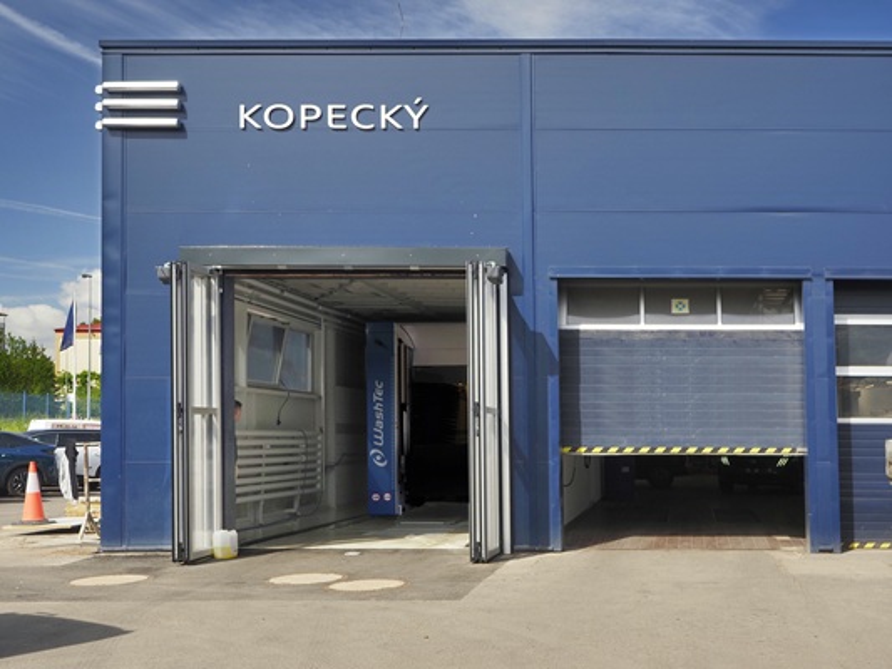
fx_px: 979
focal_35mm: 38
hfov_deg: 49.0
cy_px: 334
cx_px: 446
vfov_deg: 37.7
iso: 200
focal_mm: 19
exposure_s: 1/320
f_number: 5
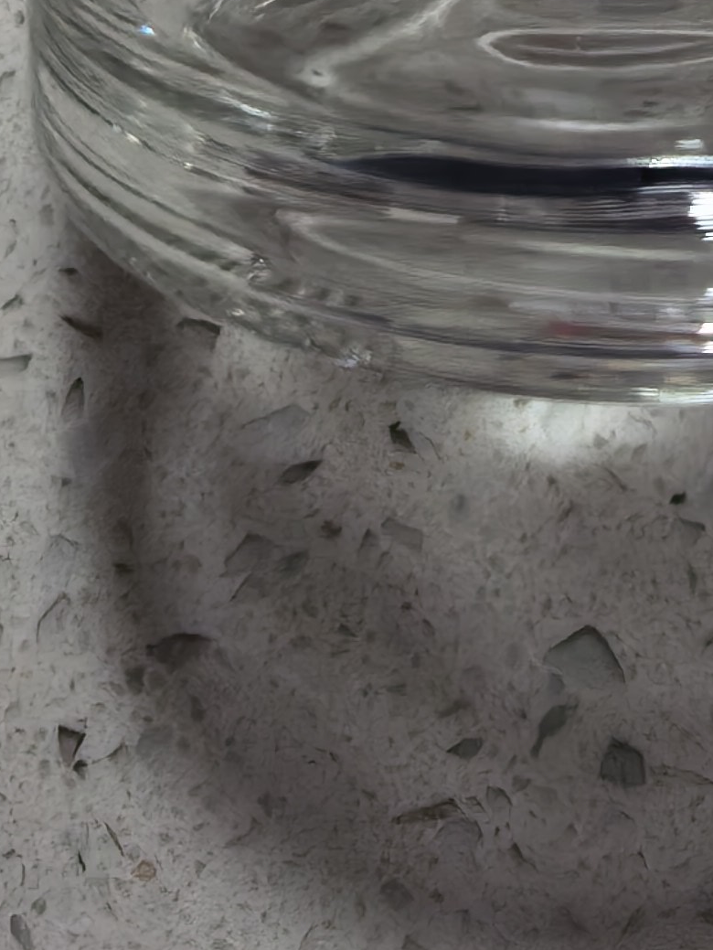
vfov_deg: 11.1
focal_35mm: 133
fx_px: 3650
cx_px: 579
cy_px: -1660
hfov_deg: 11.1
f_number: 2
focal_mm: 5.75
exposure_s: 1/100
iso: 125
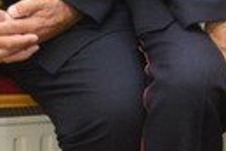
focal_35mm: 291
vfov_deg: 4.6
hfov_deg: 6.9
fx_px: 1829
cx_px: 419
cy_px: -219
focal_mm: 45
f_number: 4.2
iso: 6400
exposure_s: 1/25
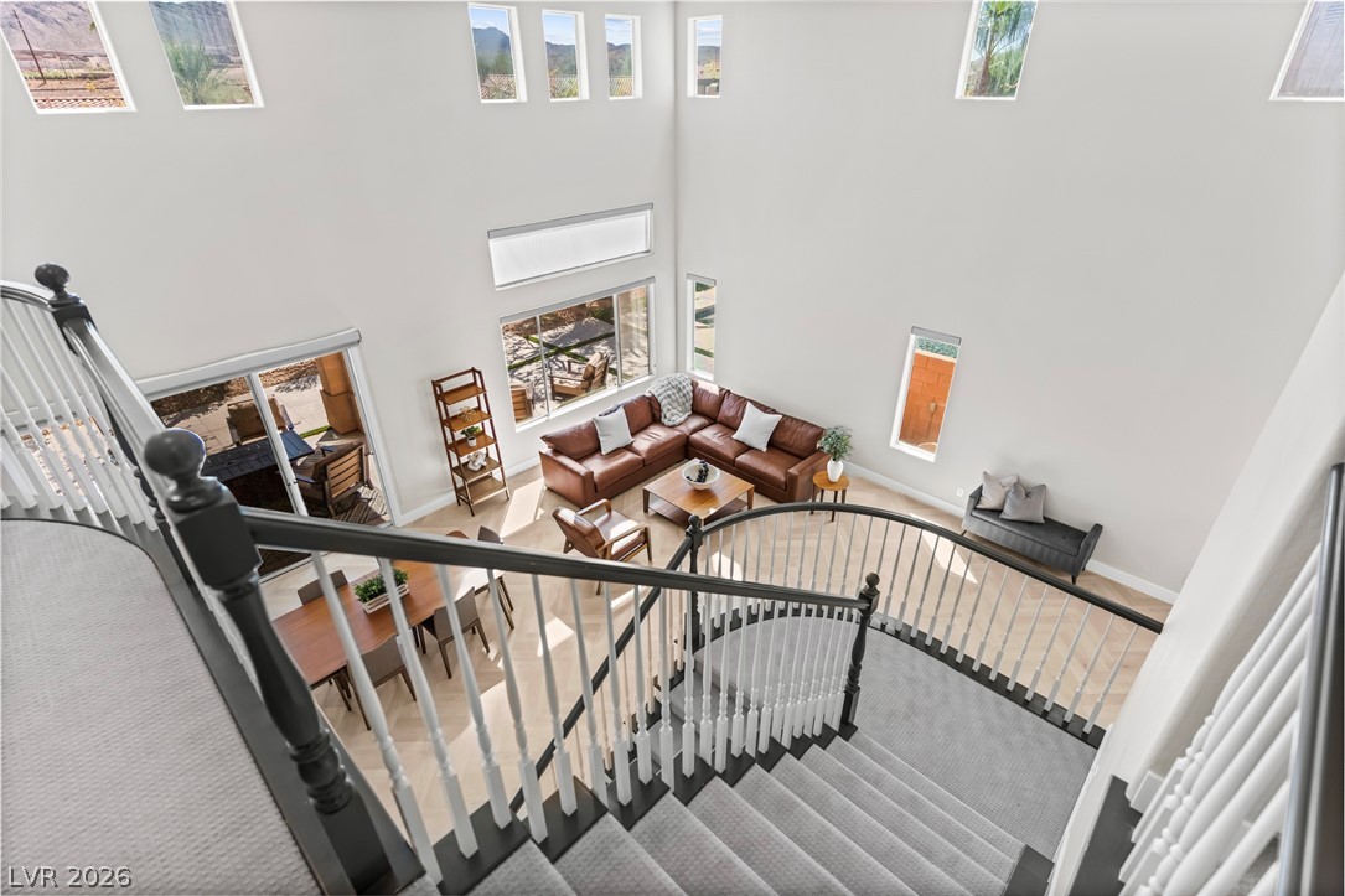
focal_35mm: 17
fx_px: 635
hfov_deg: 93.3
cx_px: 672
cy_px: 448
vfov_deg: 70.4
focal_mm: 17
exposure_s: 1/8000
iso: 400
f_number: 2.8
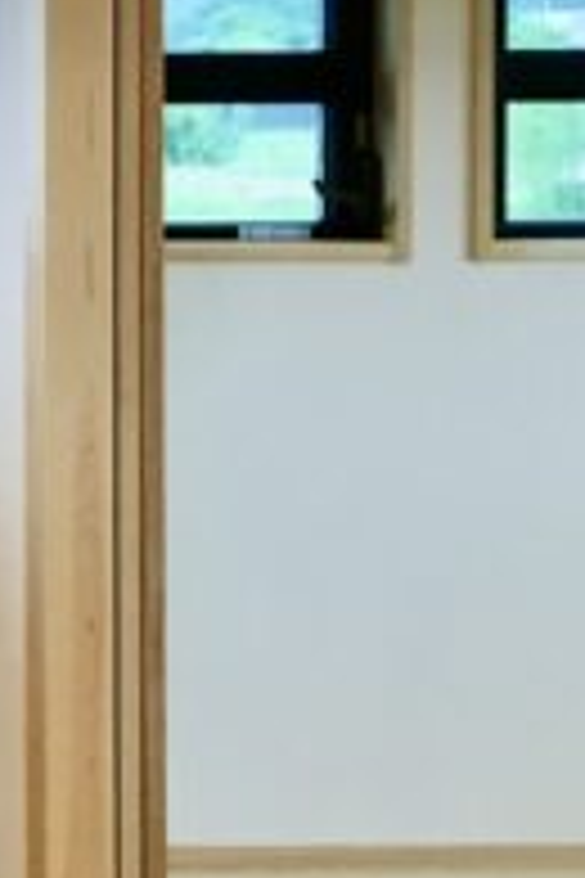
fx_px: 3851
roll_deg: -0.1
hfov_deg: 7.5
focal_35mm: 158
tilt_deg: -0.7
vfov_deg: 12.9
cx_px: -1274
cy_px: 180
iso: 40
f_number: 2.2
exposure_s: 1/30
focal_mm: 4.15
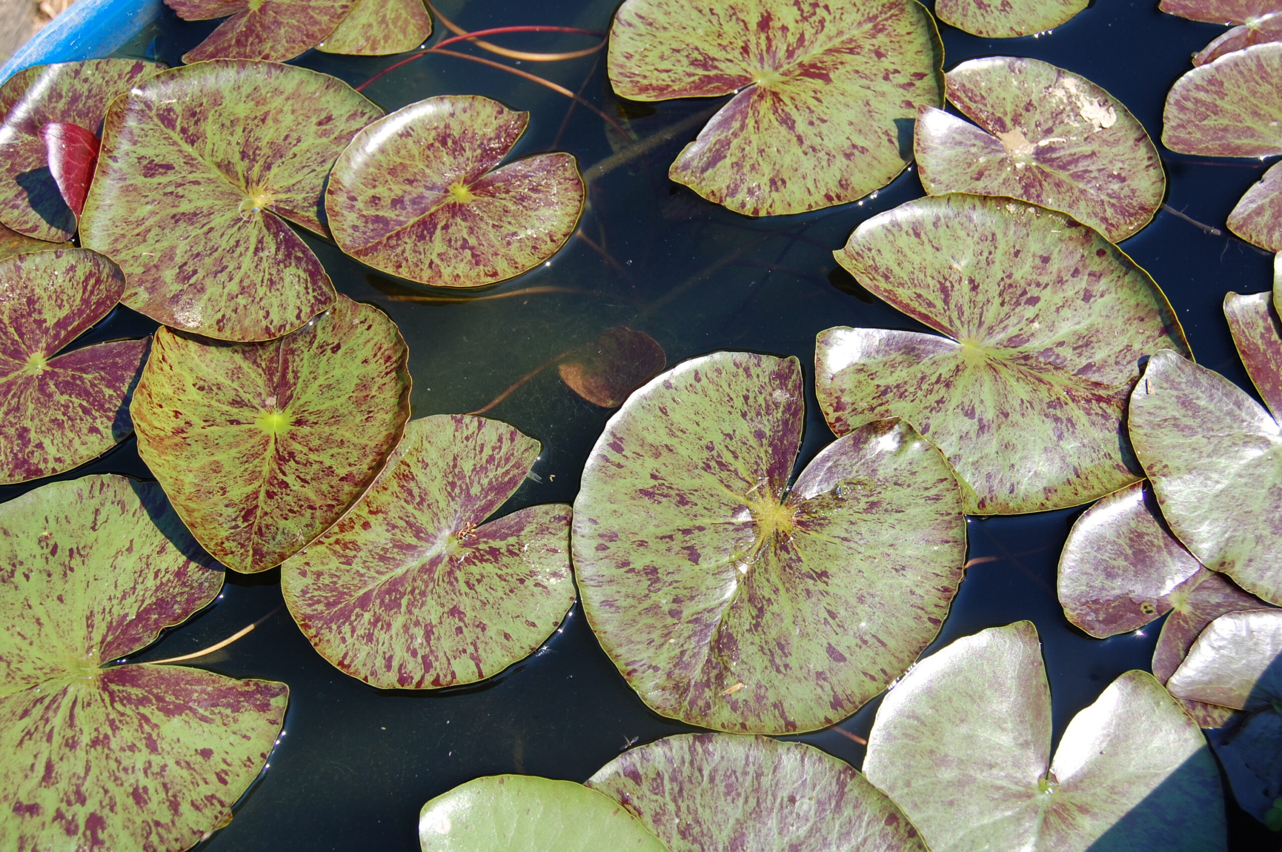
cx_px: 641
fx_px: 1388
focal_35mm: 39
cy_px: 426
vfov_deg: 34.1
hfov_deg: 49.6
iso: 200
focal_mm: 26
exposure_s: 1/250
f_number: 8
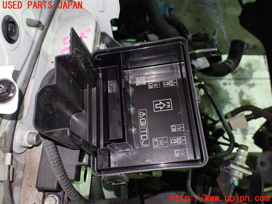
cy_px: 102
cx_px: 136
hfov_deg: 60.0
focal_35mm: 30
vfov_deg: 46.8
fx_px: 236
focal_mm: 5.4
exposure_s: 1/40
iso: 800
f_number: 2.3
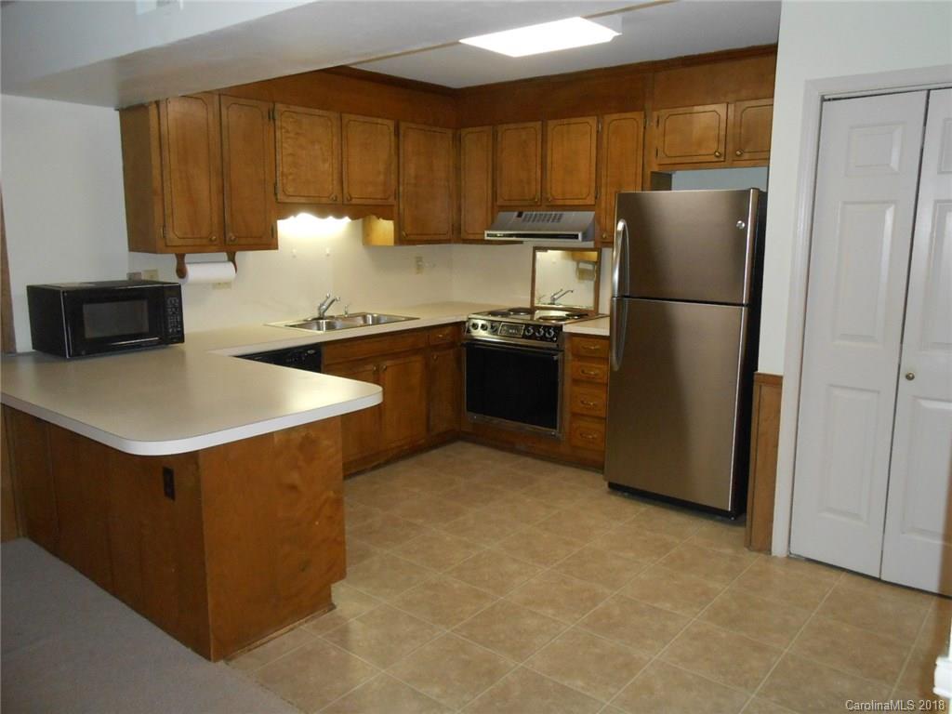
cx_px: 476
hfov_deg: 67.3
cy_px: 357
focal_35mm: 26
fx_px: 715
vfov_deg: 53.1
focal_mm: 4.6
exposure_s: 1/25
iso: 400
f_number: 3.5
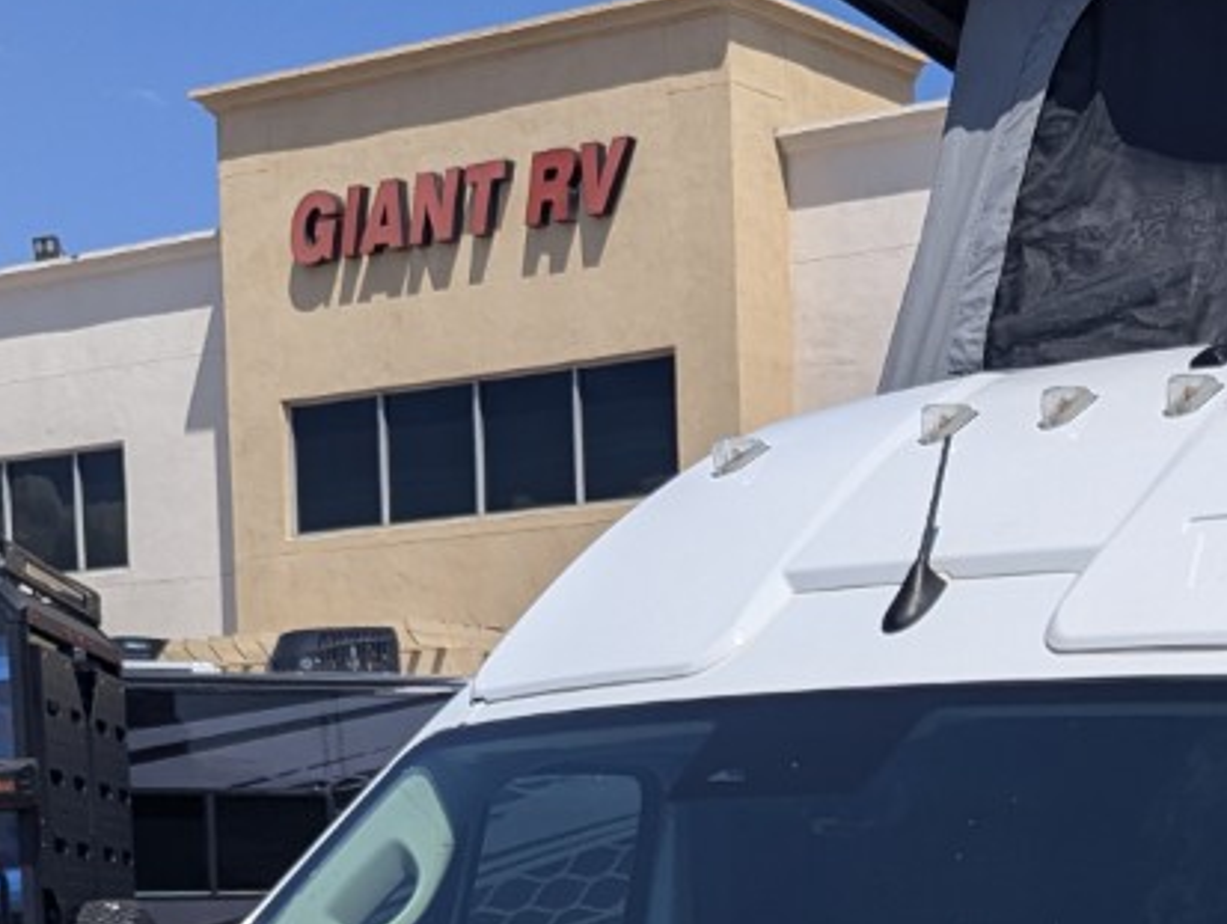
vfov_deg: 17.2
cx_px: 1353
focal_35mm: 81
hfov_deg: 22.7
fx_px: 2875
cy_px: 1185
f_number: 1.85
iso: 48
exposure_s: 1/4184
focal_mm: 6.81
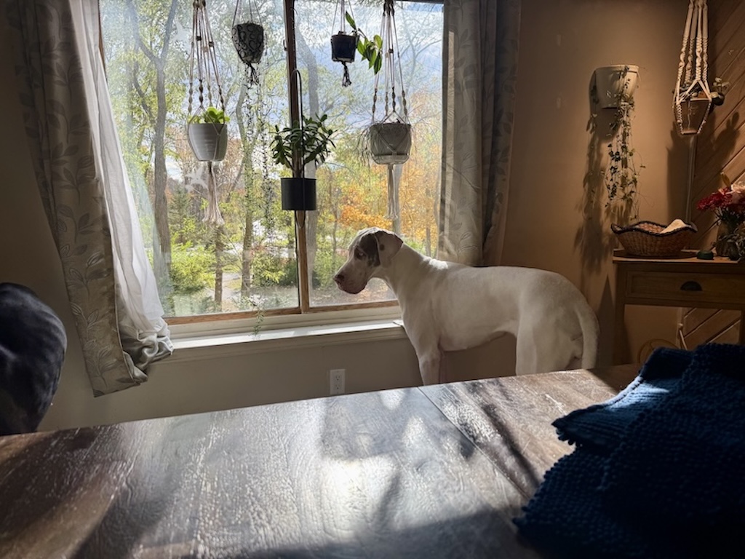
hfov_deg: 71.6
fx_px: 517
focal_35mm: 24
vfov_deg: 56.8
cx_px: 372
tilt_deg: -9.4
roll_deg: +0.9
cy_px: 280
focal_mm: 6.76
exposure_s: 1/813
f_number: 1.78
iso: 80
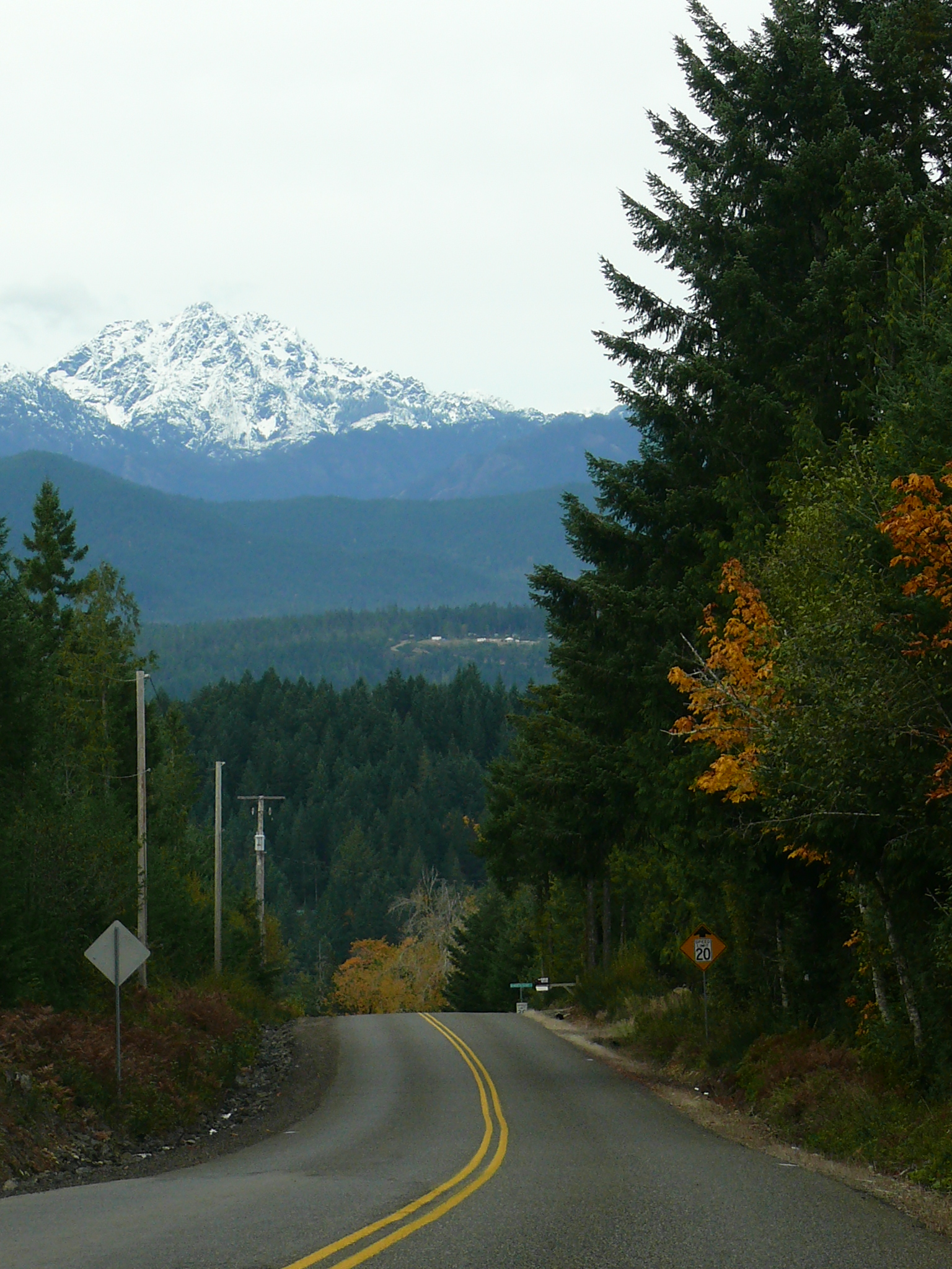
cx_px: 476
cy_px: 634
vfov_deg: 14.7
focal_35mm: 134
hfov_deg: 11.1
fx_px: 4914
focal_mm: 16
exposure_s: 1/200
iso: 100
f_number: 4
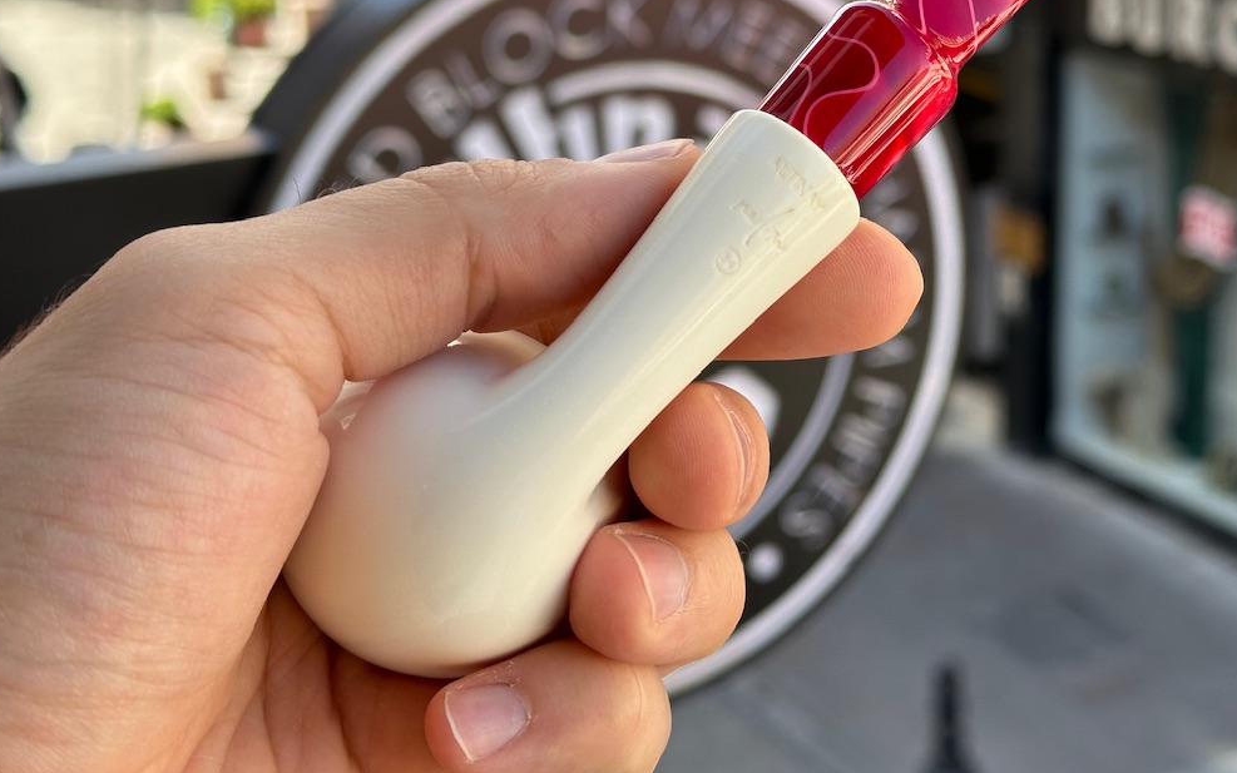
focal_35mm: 66
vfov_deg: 19.6
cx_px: 765
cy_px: 214
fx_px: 2225
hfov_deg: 30.9
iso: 64
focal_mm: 6.86
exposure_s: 1/444
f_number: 1.78
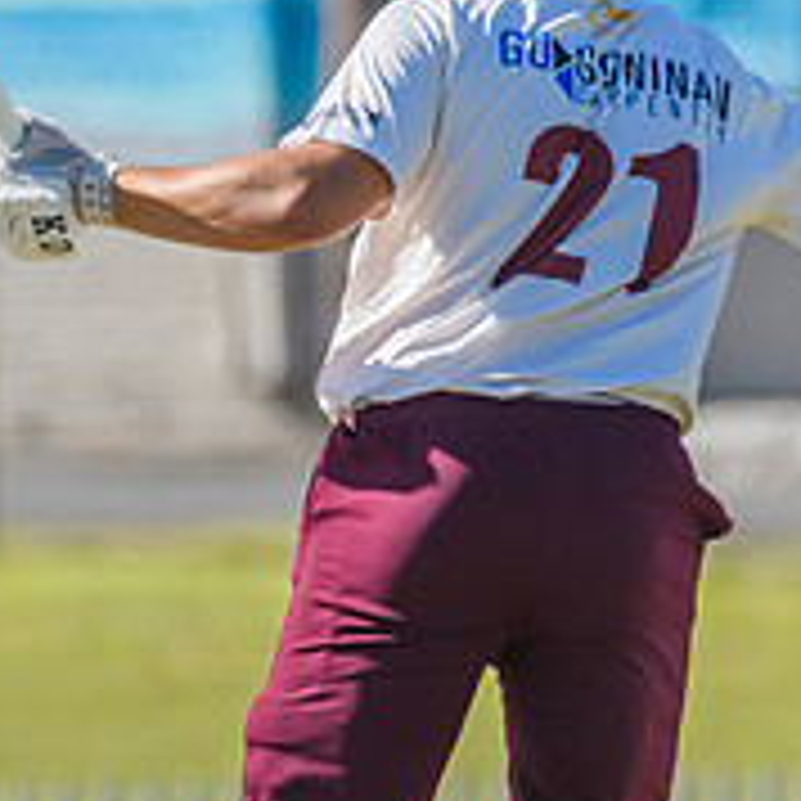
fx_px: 61967
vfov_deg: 0.7
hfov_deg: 0.7
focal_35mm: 2367
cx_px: 40
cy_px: 551
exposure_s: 1/3200
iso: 640
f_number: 6.3
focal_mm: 550
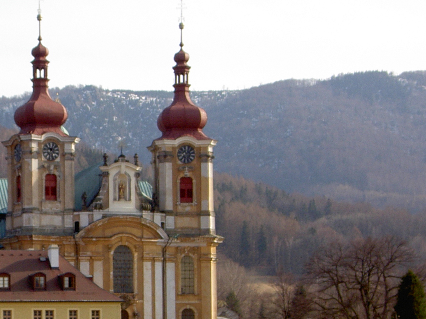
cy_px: 243
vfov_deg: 13.1
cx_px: 25
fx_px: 1391
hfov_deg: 17.1
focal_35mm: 113
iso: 50
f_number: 6.4
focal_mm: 9.9
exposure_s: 1/125
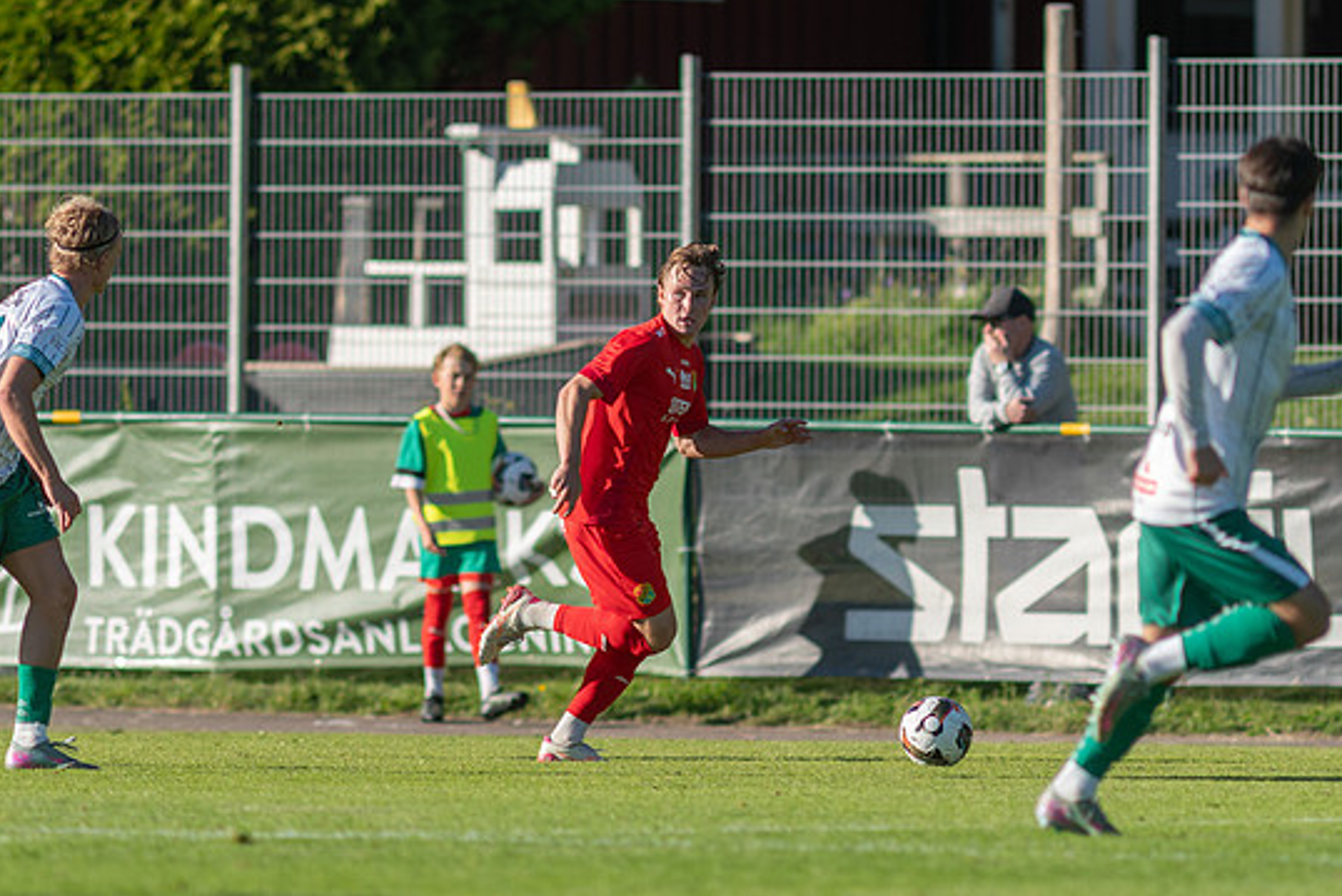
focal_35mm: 658
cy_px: 460
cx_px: 656
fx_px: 24534
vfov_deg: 2.1
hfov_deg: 3.1
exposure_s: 1/1600
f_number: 3.2
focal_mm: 300
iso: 100
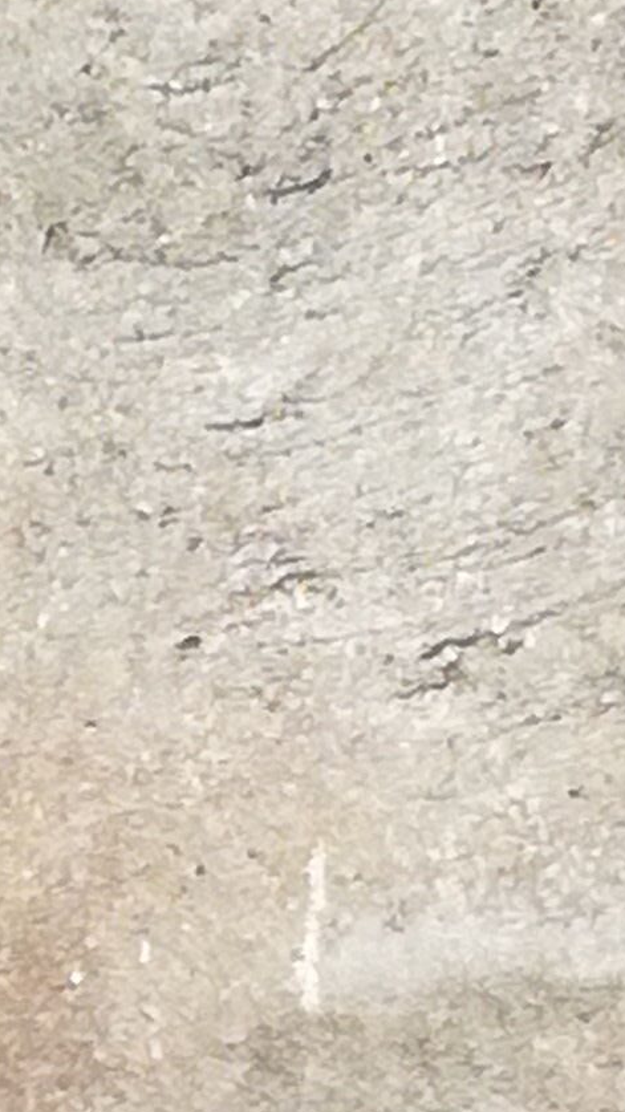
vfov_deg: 14.5
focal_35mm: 146
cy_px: 1056
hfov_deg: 8.0
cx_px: -462
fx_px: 4304
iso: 64
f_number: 2
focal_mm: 3.79
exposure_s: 1/120
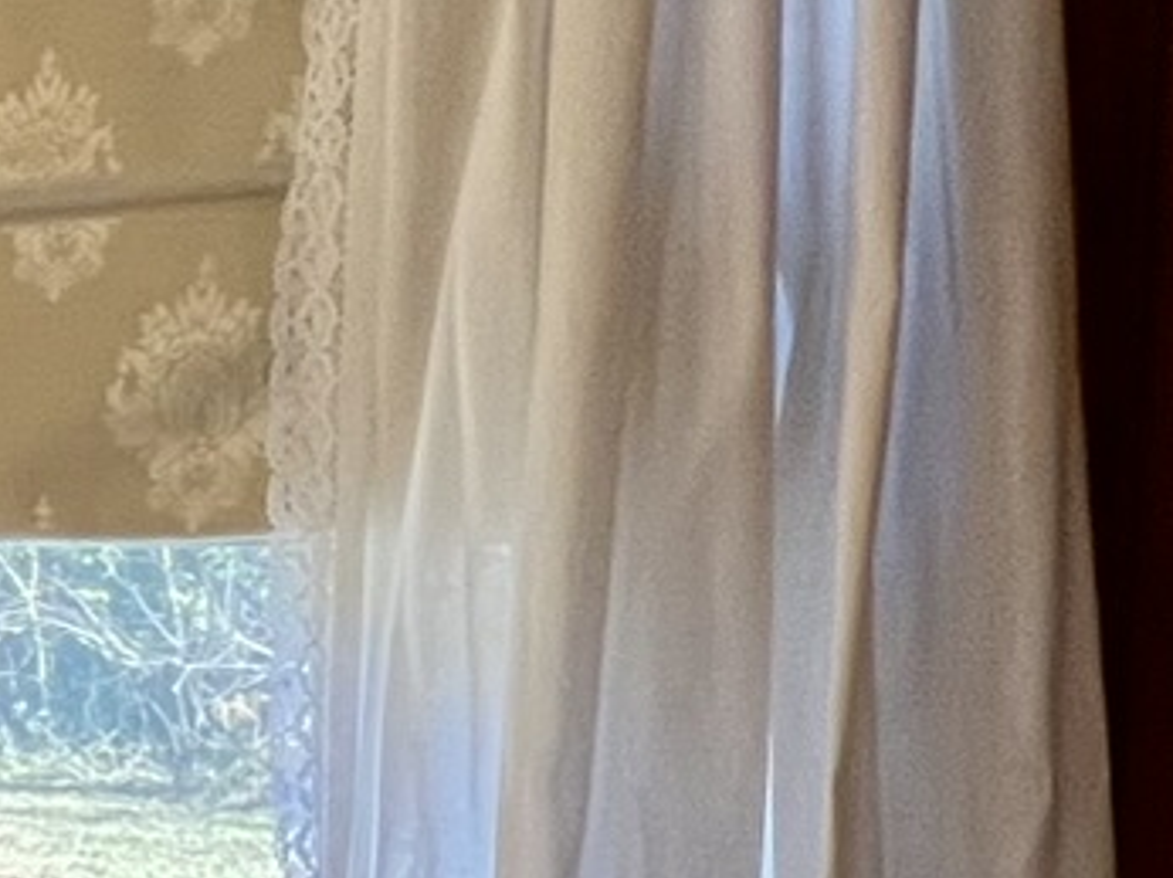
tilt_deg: -4.2
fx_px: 2607
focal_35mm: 77
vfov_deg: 19.1
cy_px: 586
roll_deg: +0.7
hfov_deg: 14.1
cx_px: -1804
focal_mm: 1.57
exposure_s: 1/120
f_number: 1.8
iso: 125
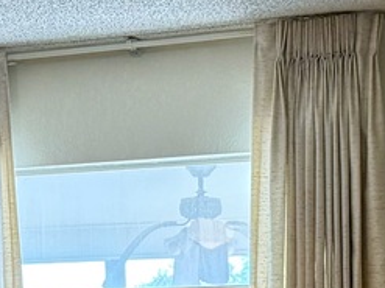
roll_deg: +1.2
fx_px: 1556
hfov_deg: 13.9
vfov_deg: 10.5
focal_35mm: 140
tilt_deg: +0.4
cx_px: -11
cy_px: 302
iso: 400
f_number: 1.78
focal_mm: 6.76
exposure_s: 1/120
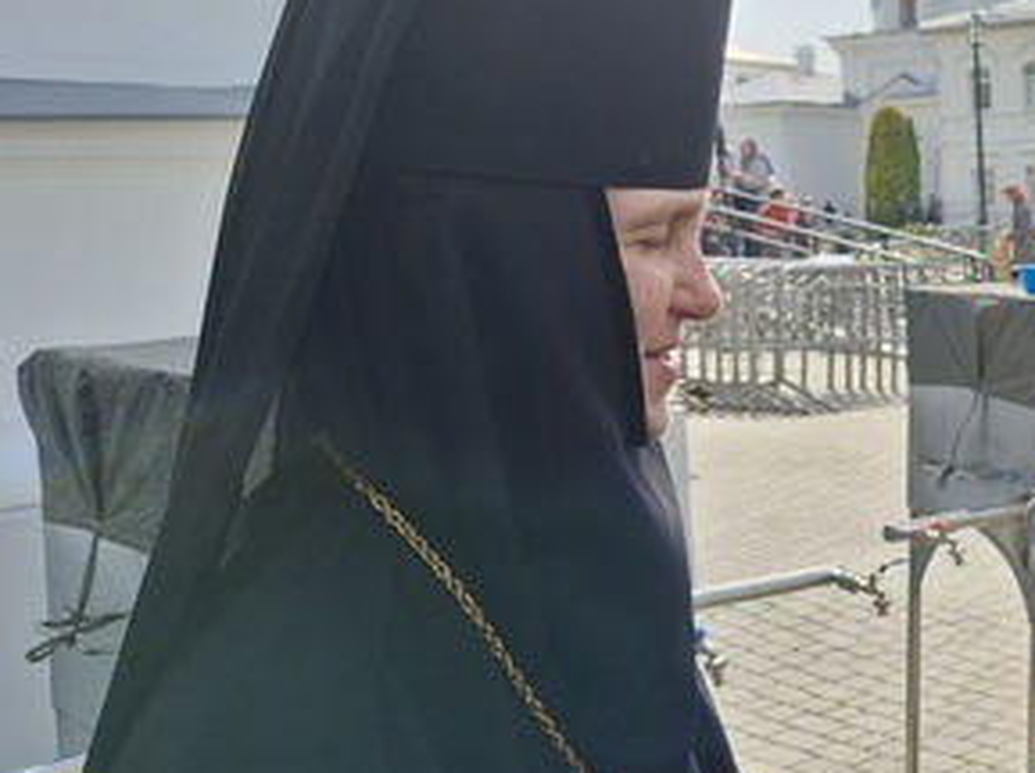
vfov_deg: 28.5
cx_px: 1028
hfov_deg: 34.3
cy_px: 336
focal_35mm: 51
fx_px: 1523
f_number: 1.8
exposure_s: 1/1083
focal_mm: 5.54
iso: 50
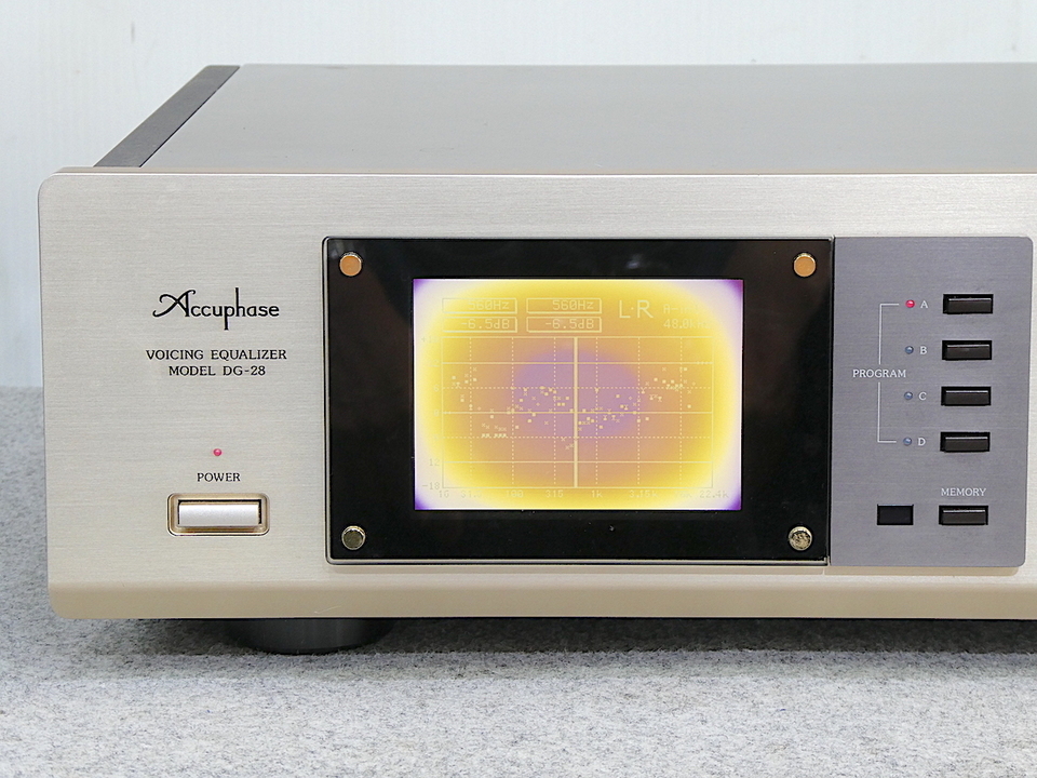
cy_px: 389
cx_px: 518
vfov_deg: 14.0
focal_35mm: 106
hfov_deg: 18.5
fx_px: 3175
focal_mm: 19
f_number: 5.1
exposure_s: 1/10
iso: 200
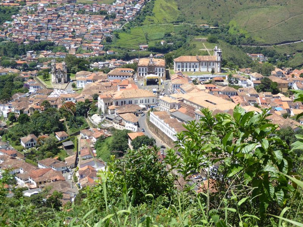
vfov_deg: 24.4
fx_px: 525
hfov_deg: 32.2
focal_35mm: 60
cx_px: 152
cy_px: 114
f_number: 4.2
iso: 80
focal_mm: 10.3
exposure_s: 1/320
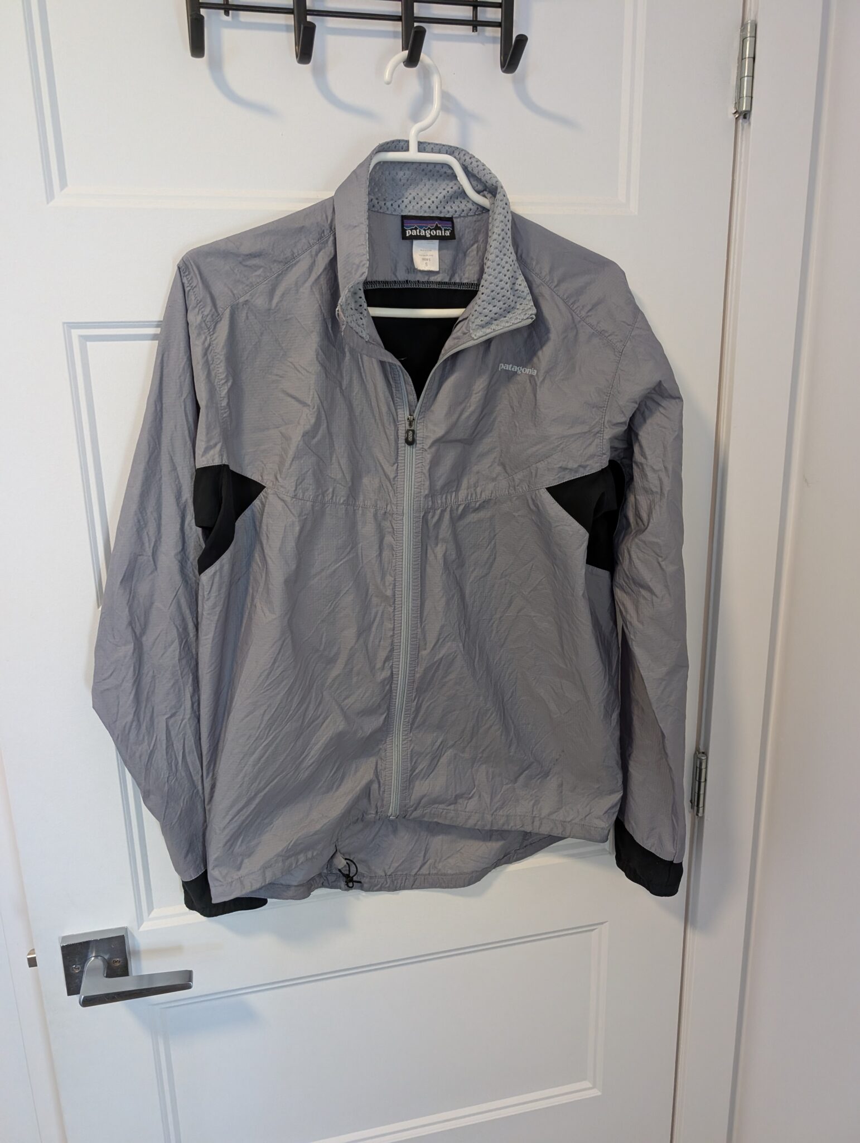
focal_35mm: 24
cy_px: 572
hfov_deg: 56.9
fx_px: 793
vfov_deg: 71.5
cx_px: 430
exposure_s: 1/120
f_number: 1.68
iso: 630
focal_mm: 6.9
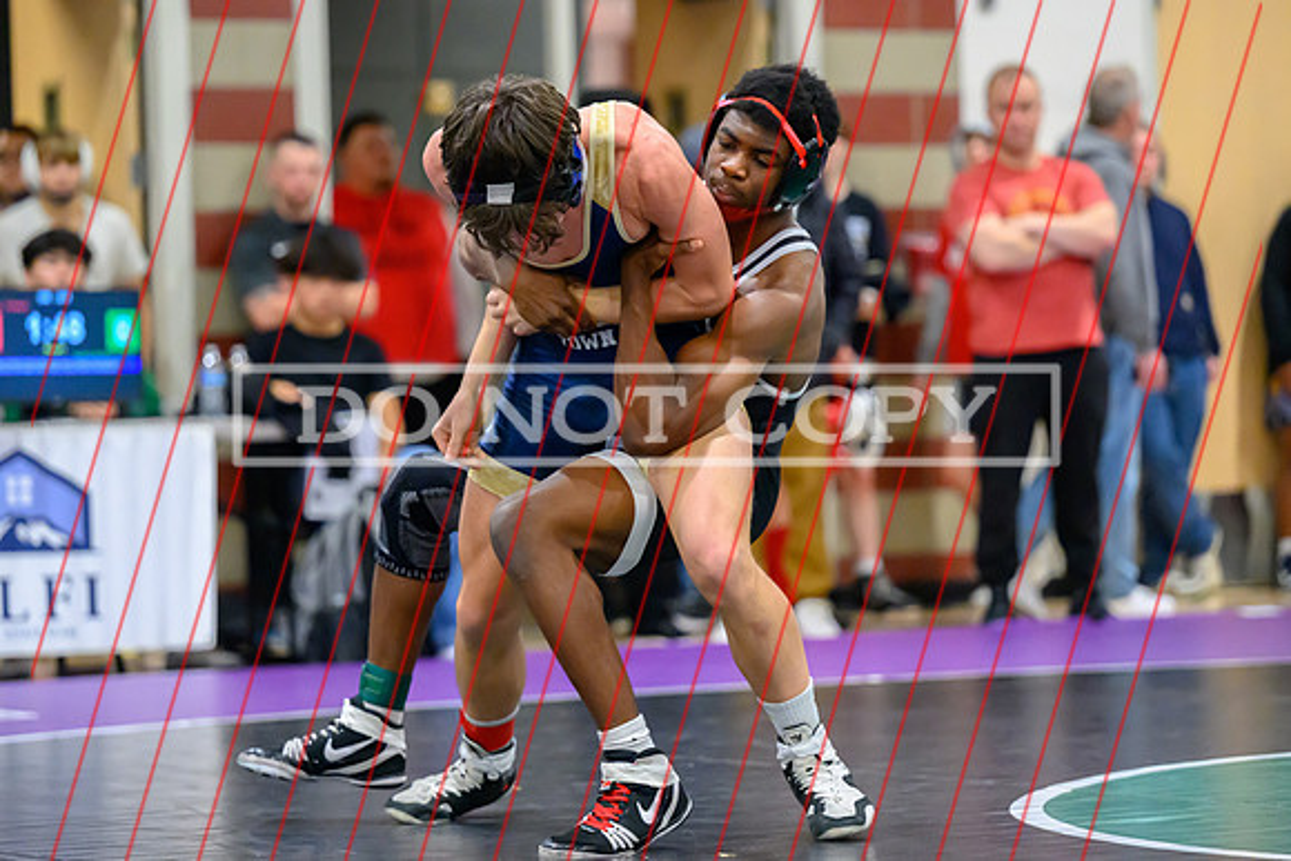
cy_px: 393
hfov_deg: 14.8
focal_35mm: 138
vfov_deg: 9.9
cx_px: 616
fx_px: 4955
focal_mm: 125
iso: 8000
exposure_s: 1/640
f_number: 2.8
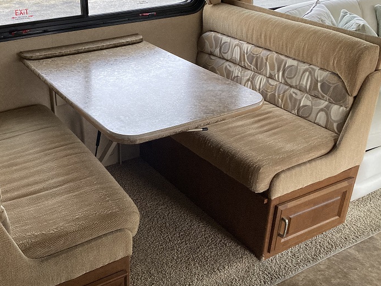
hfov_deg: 45.4
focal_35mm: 41
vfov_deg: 35.1
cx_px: 144
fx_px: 451
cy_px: 136
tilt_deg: -22.3
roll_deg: +3.5
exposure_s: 1/54
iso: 320
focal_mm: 3.99
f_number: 1.8
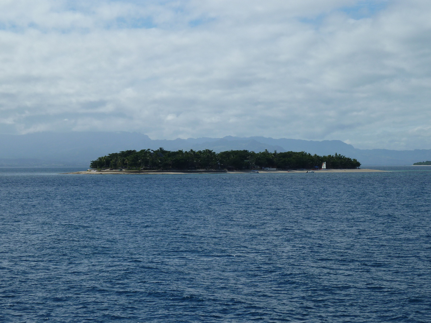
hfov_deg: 18.9
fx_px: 1295
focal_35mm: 104
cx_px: 216
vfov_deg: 14.2
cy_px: 162
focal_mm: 17
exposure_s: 1/640
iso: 80
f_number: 5.6
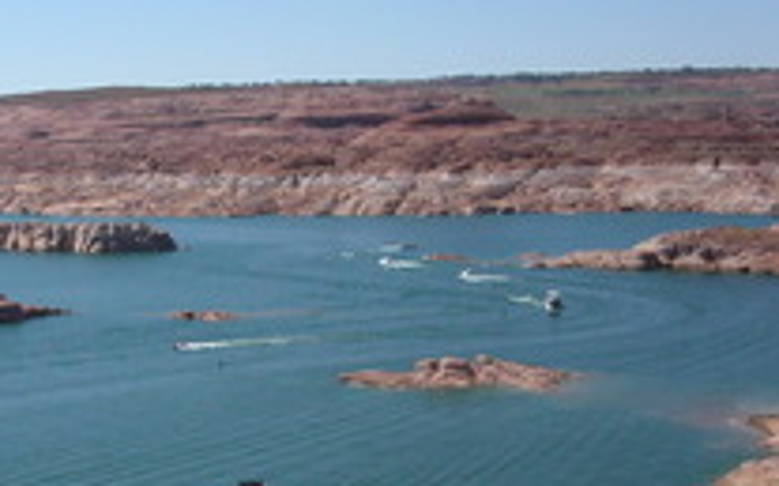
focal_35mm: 78
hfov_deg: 25.5
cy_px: 373
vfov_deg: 16.6
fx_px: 1655
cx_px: 53
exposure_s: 1/500
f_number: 8
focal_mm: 7.8
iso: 100
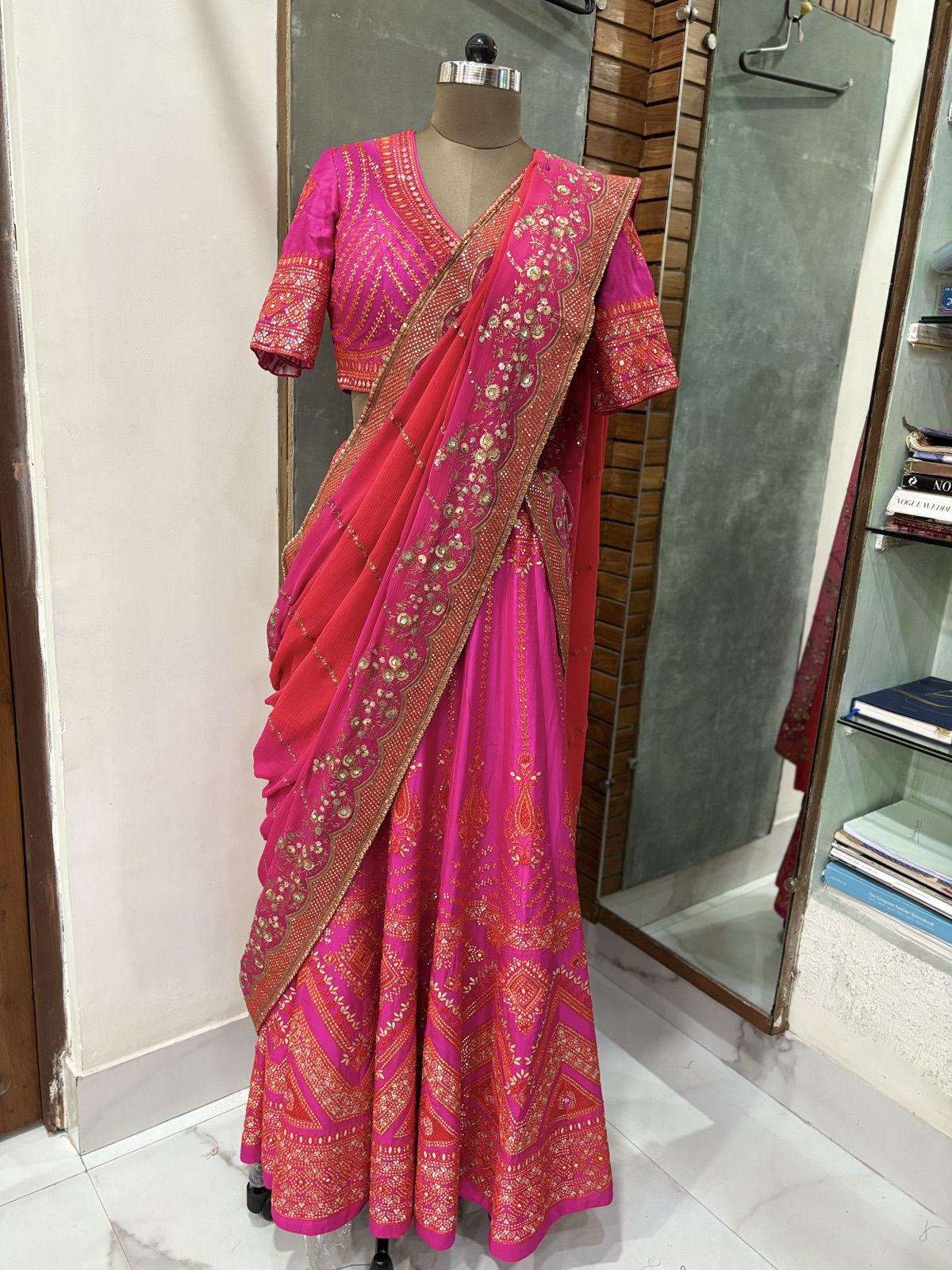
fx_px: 953
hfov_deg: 53.1
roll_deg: -3.8
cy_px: 635
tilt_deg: -14.5
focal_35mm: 26
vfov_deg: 67.3
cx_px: 476
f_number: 1.6
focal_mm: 5.96
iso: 250
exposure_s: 1/50
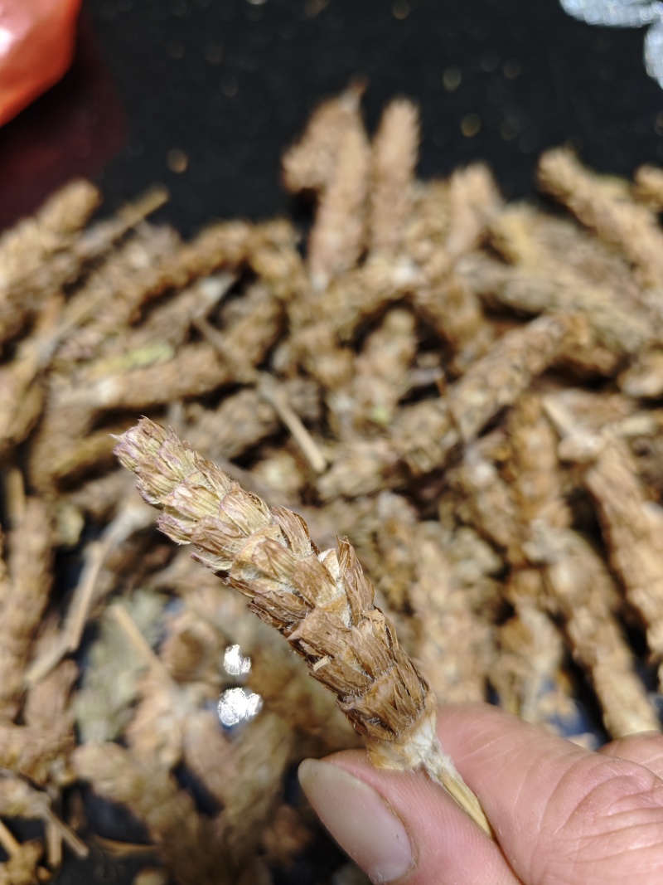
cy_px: 442
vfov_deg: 71.6
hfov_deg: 56.8
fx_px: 613
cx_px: 332
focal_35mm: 24
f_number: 1.6
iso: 400
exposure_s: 1/50
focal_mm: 5.84
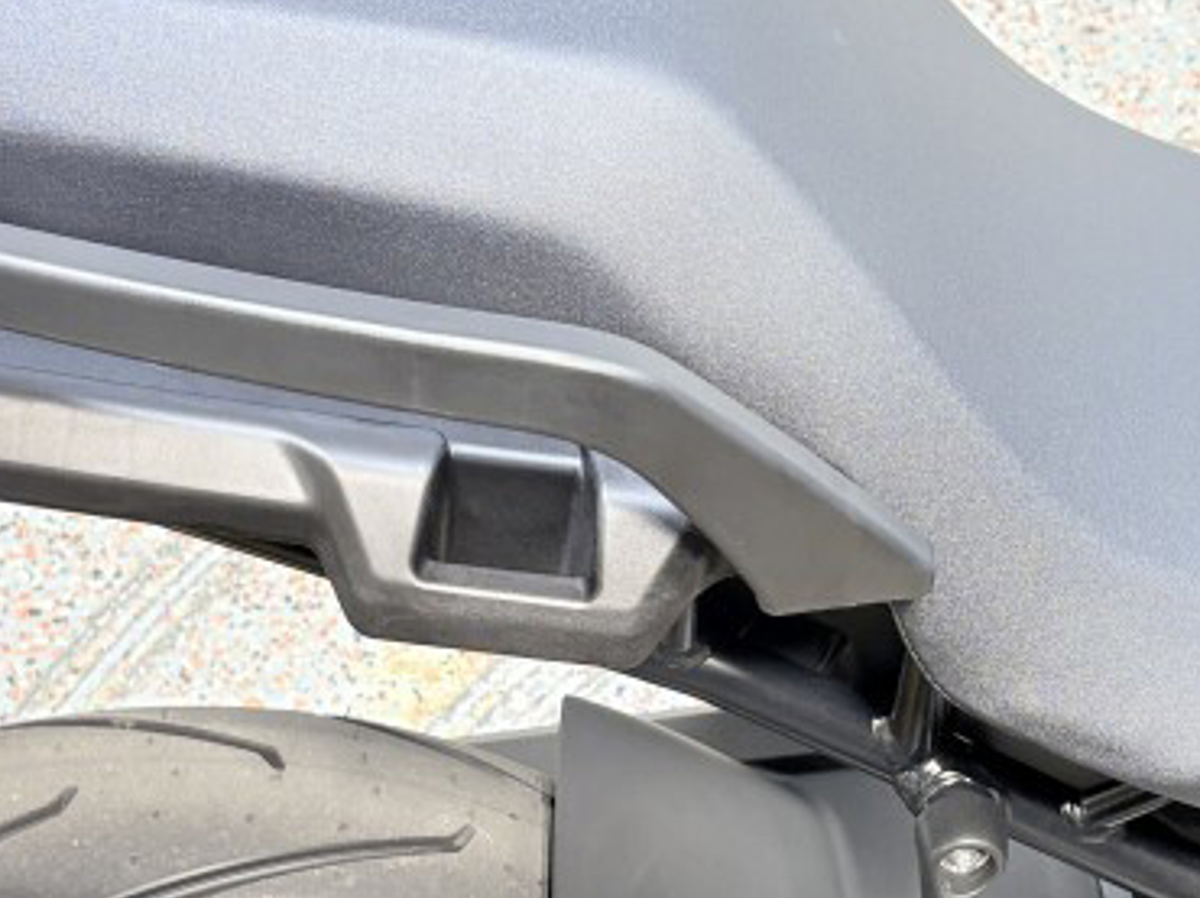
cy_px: 616
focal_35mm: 75
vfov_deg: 19.5
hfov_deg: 26.0
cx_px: 666
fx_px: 2598
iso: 125
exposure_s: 1/120
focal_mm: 5.96
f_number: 1.6
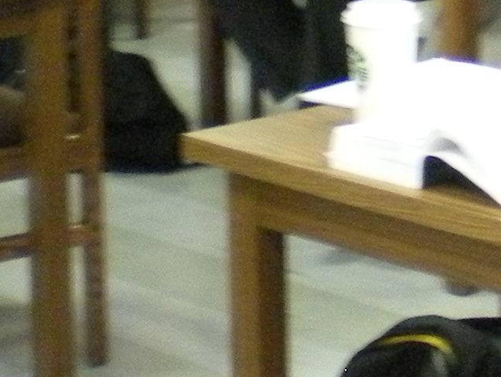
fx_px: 2809
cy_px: -65
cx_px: 761
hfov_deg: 9.9
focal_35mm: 194
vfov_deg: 7.6
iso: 400
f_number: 3.1
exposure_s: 1/15
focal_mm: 6.3
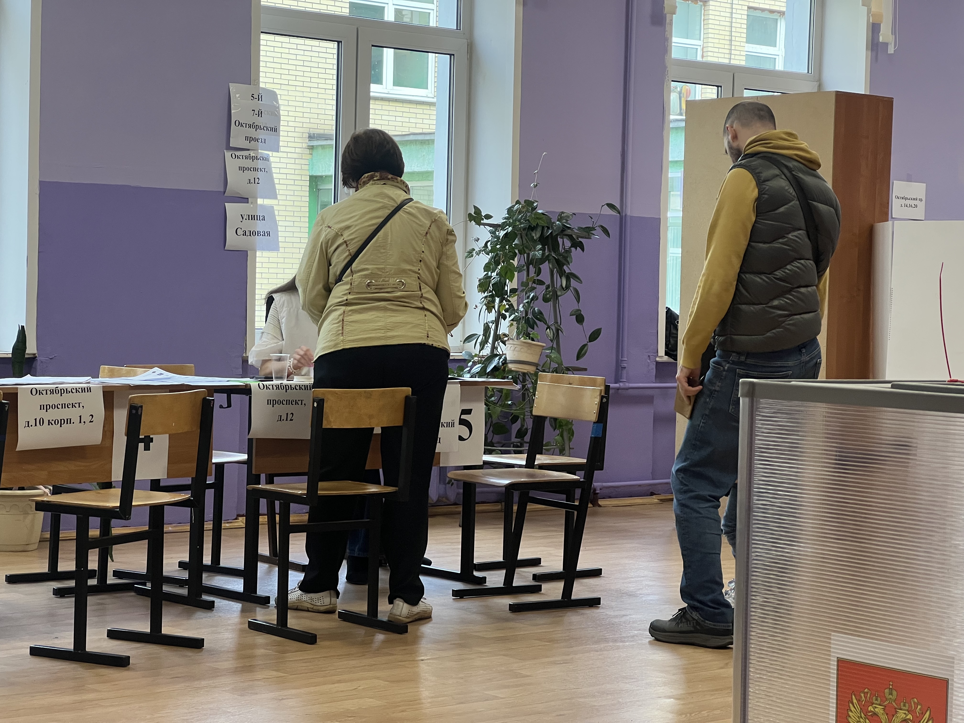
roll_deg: -1.2
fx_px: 2144
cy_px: 362
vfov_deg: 19.1
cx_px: 482
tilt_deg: -2.7
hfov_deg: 25.3
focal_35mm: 77
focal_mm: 9
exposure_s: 1/100
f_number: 2.8
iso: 125
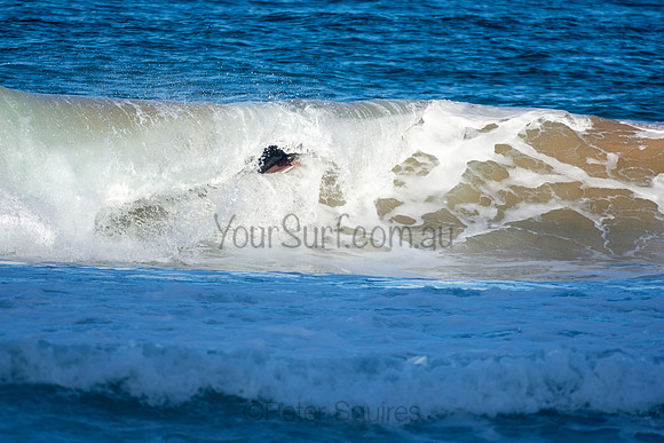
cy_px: 222
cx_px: 332
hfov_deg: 2.7
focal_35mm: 750
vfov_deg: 1.8
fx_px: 13836
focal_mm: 500
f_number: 5.6
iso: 160
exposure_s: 1/1000
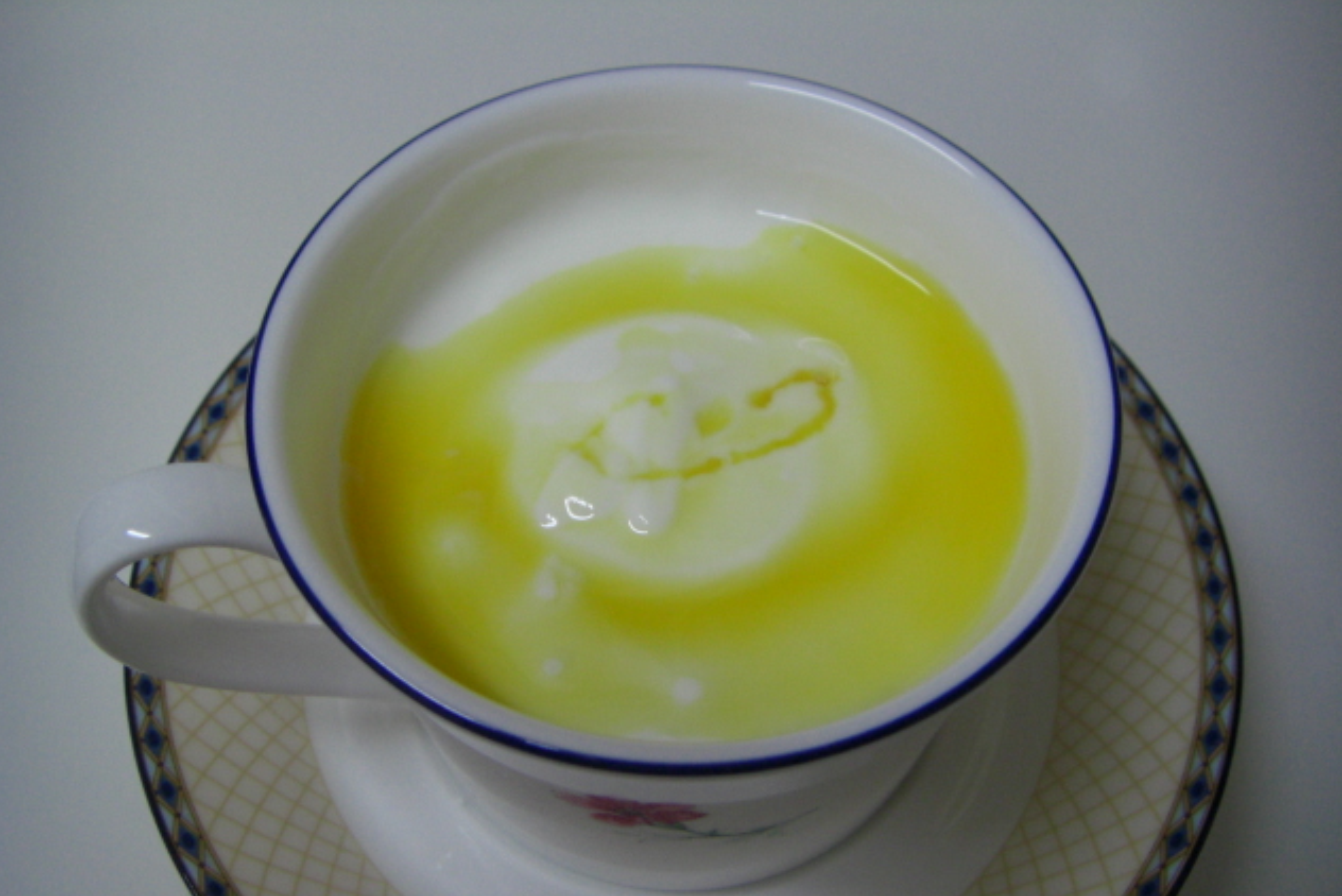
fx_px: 1492
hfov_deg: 48.4
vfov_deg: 33.4
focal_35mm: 40
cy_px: 507
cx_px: 671
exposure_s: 1/30
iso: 200
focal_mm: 6.3
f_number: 3.4
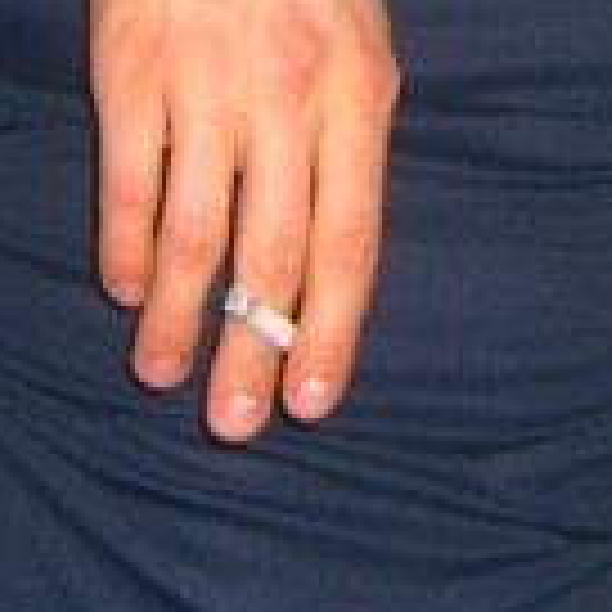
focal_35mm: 197
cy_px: -392
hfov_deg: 8.7
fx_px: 3940
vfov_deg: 8.6
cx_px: 824
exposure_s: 1/60
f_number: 2.8
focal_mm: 7.9
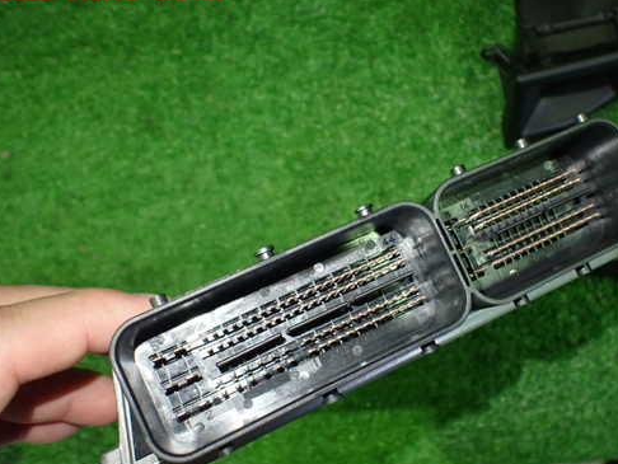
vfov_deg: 38.6
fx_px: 661
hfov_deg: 49.8
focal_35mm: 37
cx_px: 373
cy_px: 261
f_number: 2.3
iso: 800
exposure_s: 1/60
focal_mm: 5.4
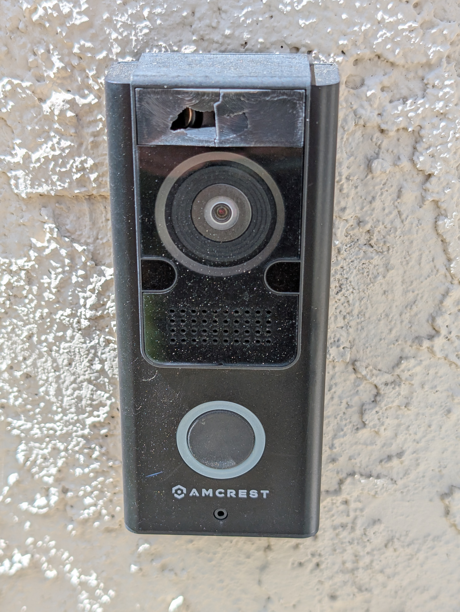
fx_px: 866
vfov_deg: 38.9
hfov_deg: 29.7
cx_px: 230
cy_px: 306
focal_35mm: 49
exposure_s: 1/305
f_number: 1.68
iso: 18
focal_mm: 6.9
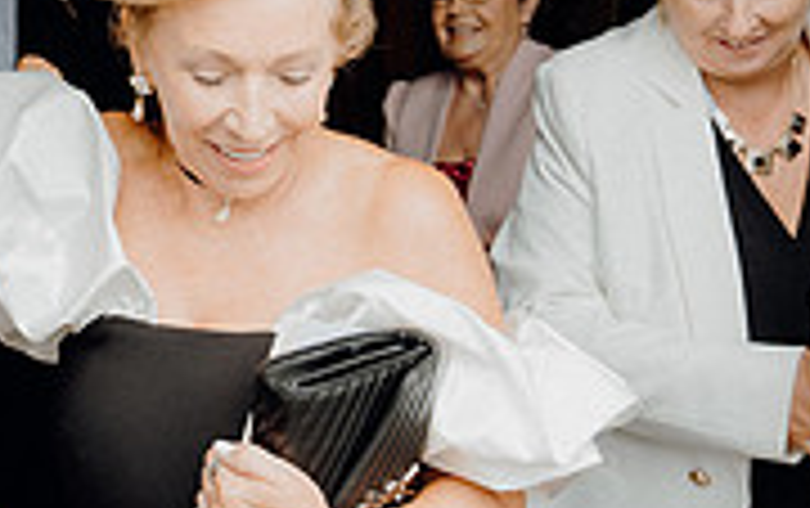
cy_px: 115
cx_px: -14
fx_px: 1812
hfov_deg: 24.0
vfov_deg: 15.9
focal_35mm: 82
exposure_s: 1/200
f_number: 3.5
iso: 200
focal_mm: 25
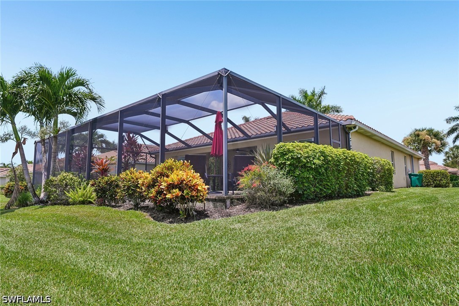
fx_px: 268
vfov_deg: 59.4
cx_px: 230
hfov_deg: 81.2
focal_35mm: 21
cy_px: 153
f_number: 8
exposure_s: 1/80
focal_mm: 14
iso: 50
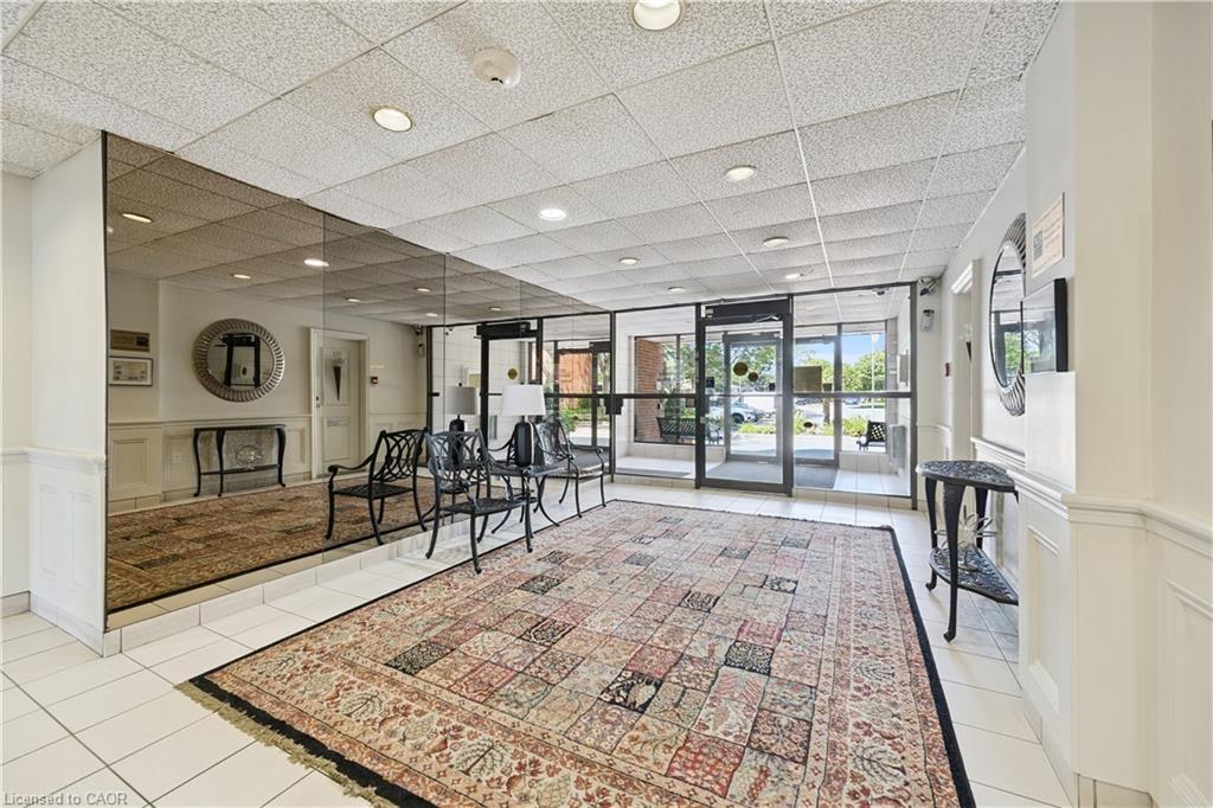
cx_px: 606
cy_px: 404
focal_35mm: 14
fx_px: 472
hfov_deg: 104.3
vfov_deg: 81.2
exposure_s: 1/60
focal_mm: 14
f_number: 6.3
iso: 800
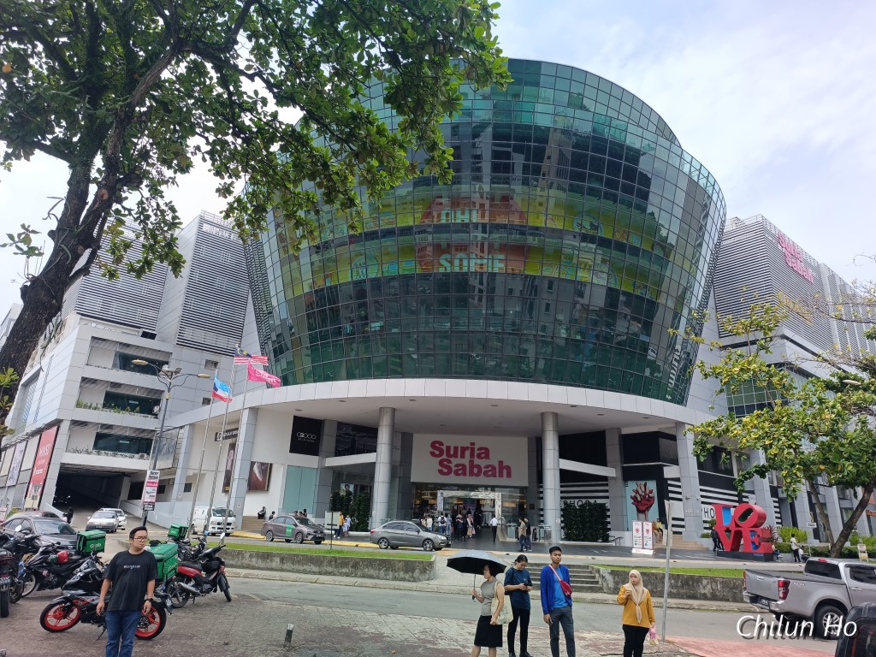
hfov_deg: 71.6
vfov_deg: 56.8
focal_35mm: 24
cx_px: 438
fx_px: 607
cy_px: 328
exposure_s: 1/312
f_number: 1.65
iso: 50
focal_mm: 6.14
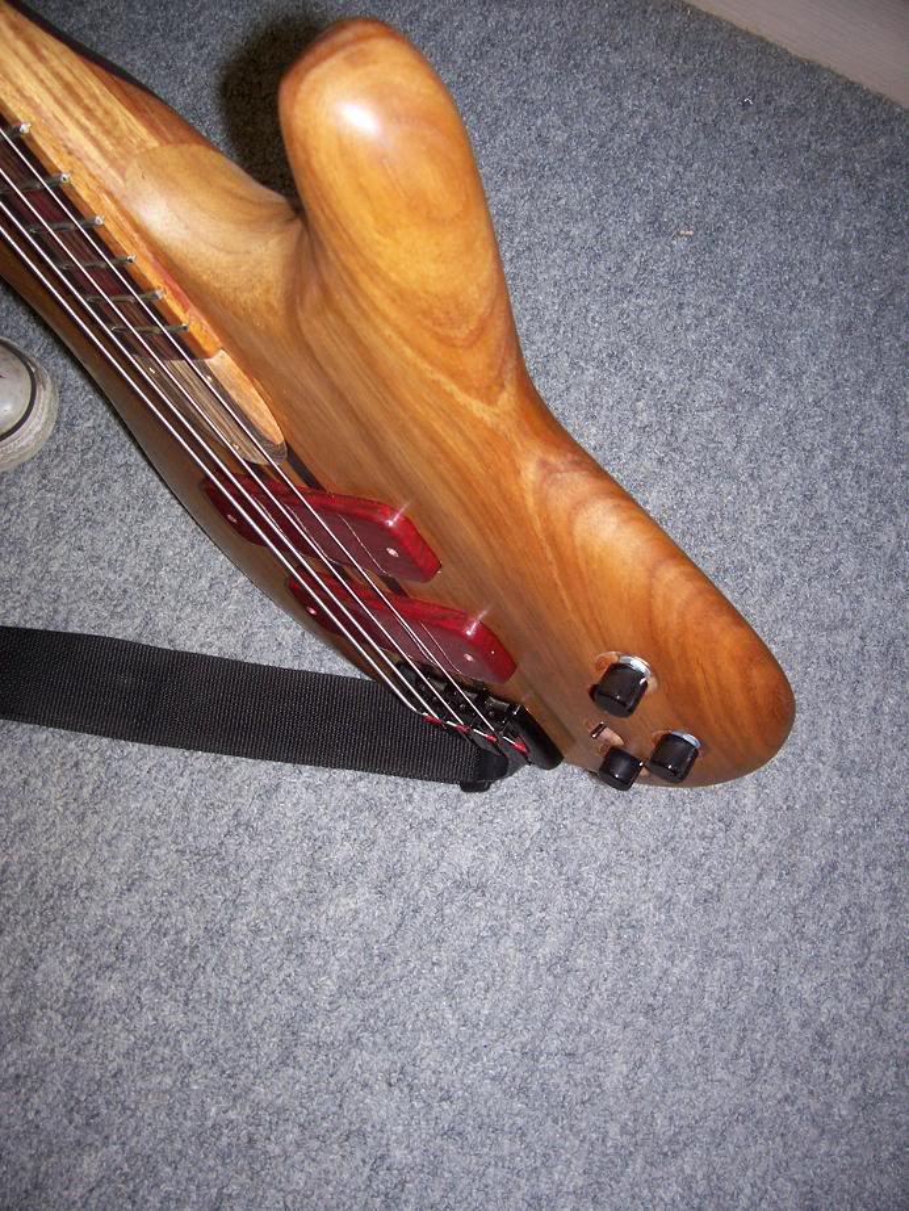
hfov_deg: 41.8
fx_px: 1190
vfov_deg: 53.9
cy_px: 606
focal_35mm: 34
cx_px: 454
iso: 80
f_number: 2.7
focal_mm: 5.6
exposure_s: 1/64
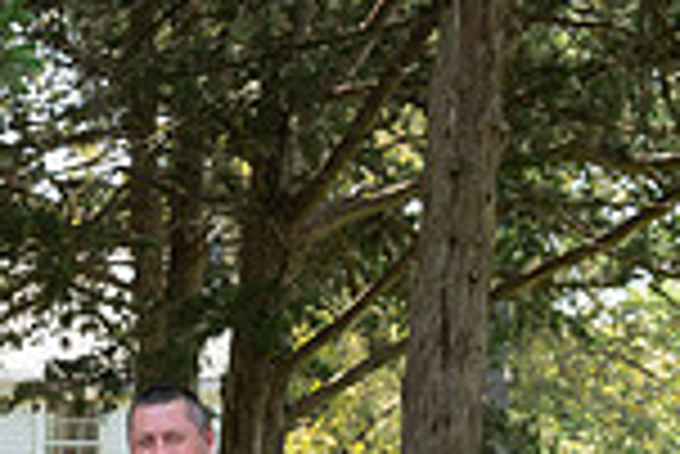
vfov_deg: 9.3
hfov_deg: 14.0
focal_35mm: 142
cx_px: -158
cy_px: 775
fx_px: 2685
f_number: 5.6
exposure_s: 1/200
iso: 400
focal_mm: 37
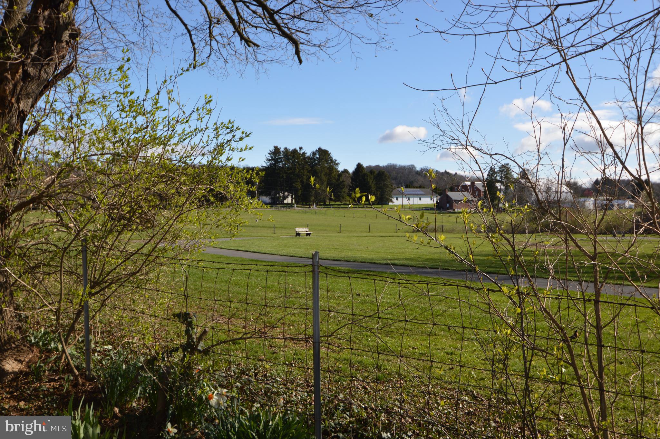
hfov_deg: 53.2
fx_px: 659
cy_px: 220
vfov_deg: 36.8
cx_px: 330
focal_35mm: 36
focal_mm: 24
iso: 100
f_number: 7.1
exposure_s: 1/200
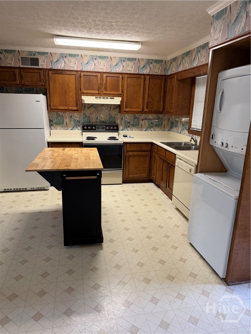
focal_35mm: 24
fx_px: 232
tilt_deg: -13.4
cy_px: 167
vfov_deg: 71.6
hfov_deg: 56.8
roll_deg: -1.2
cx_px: 126
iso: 200
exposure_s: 1/60
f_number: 1.78
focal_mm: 6.76
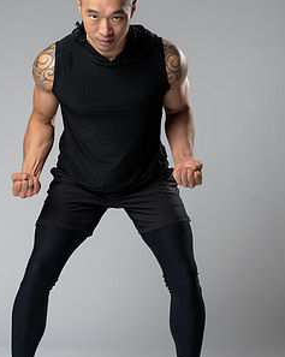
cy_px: 173
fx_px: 1278
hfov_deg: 12.7
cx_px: 127
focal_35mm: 121
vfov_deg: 15.9
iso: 200
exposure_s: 1/160
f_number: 3.2
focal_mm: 85
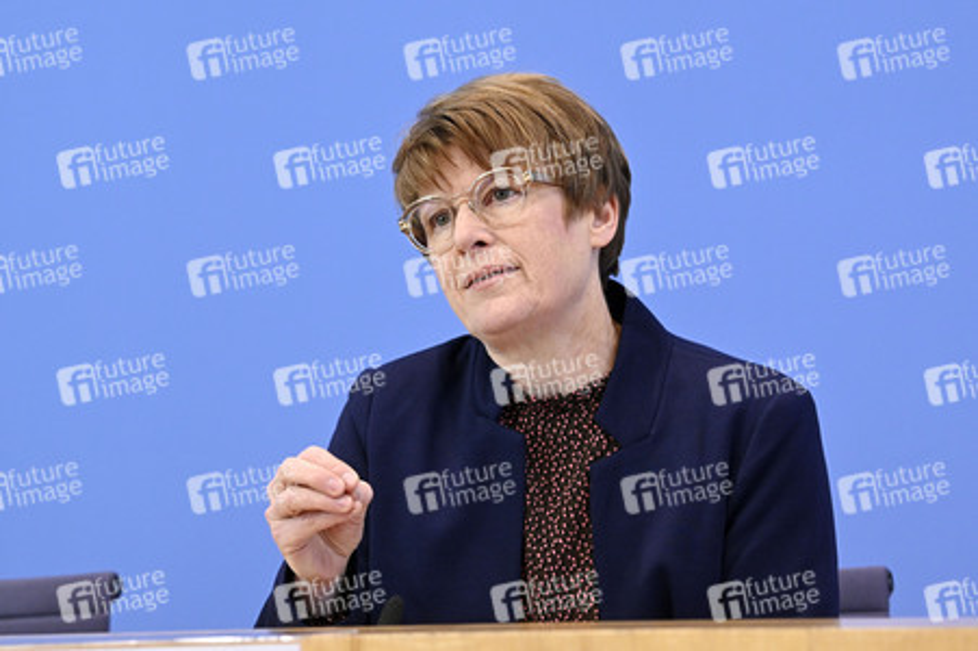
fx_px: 2660
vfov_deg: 13.9
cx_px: 489
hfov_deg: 20.8
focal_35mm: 98
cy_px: 326
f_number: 6.3
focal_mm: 98
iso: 4000
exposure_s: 1/500
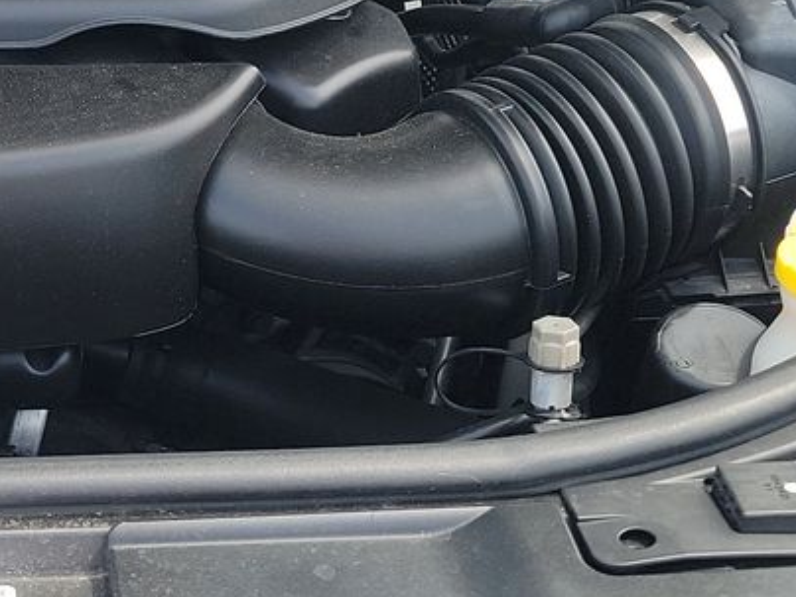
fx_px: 2185
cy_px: 242
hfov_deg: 19.6
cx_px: -112
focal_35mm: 95
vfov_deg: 15.6
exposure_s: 1/149
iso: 50
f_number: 1.8
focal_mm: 6.7
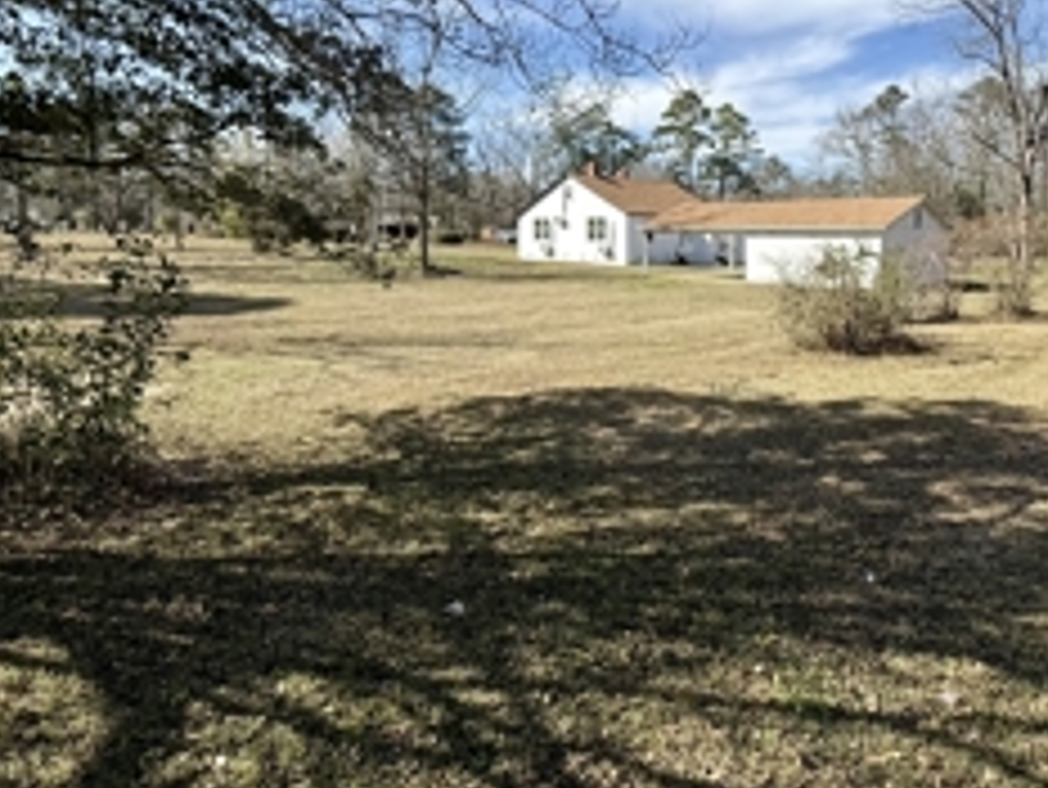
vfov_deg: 55.9
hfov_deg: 70.0
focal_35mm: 24
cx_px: 675
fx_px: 727
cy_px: 279
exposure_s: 1/1961
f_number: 2.2
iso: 50
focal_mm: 2.22
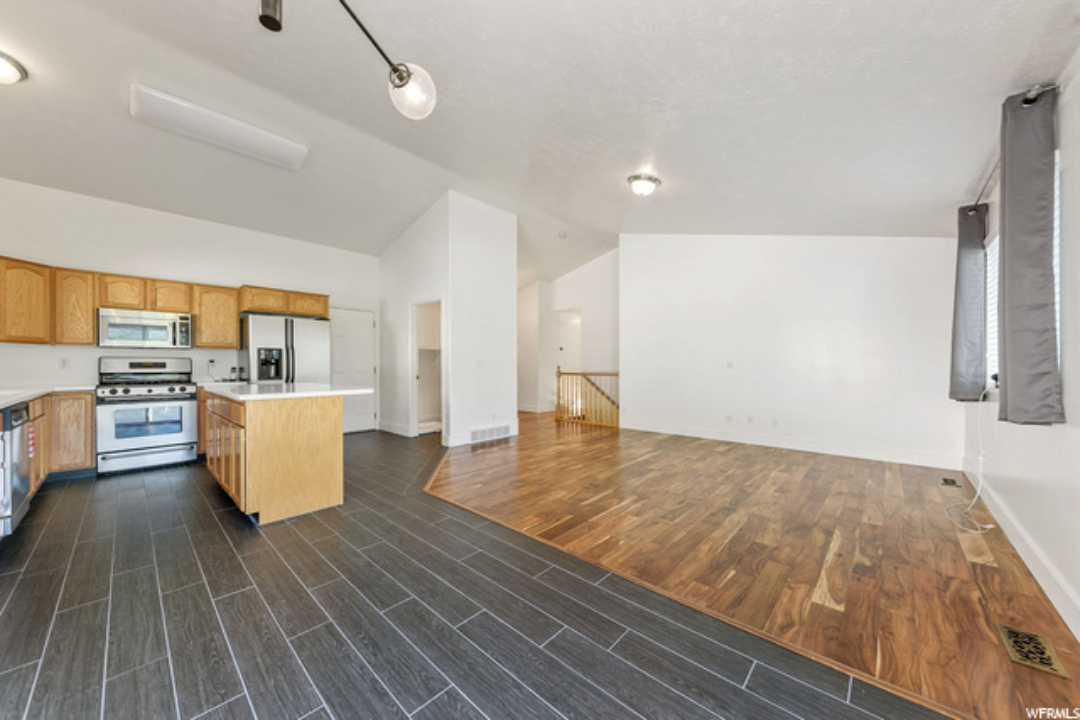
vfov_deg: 90.0
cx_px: 540
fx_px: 360
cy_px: 360
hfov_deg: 112.6
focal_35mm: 12
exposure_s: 2.5
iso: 64
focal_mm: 12
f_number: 8
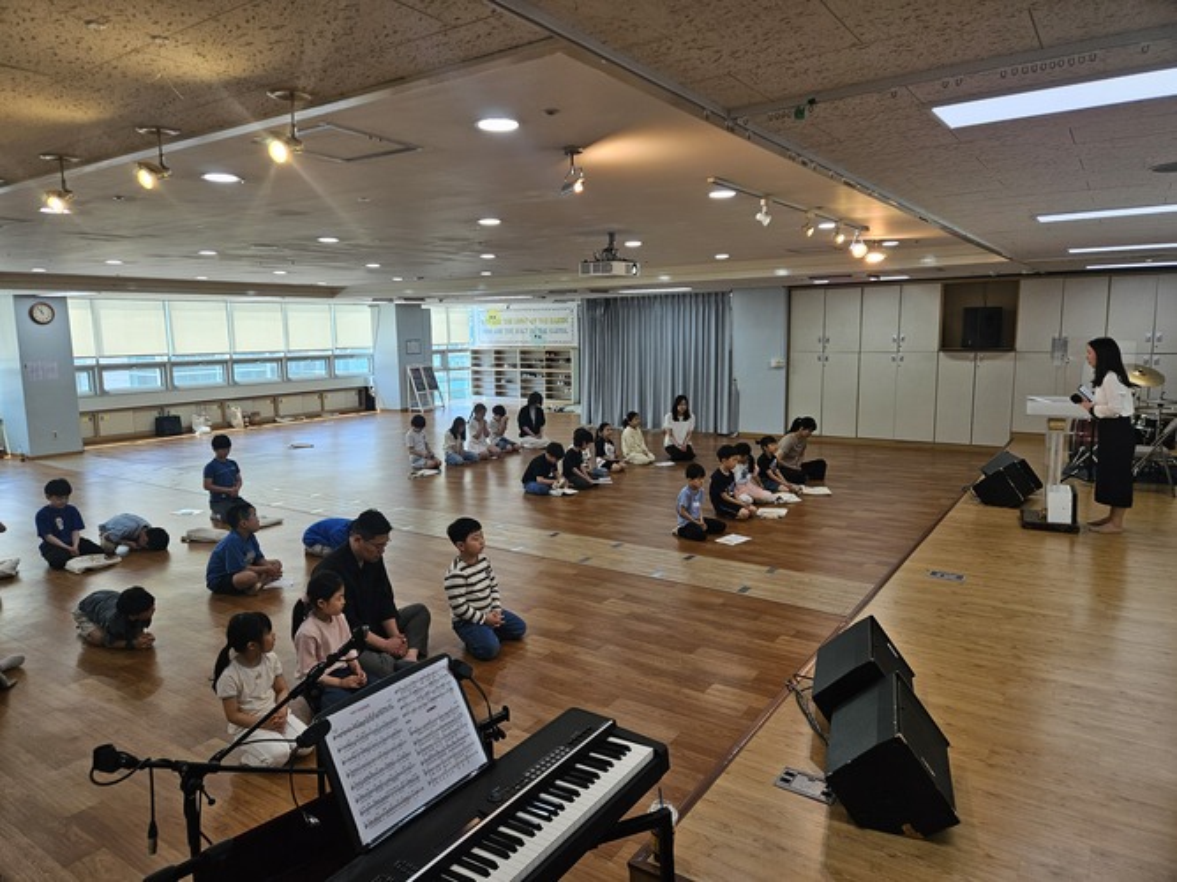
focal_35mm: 23
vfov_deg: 58.9
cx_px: 588
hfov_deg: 73.9
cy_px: 441
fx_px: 782
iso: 64
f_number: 1.8
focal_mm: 5.4
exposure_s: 1/120
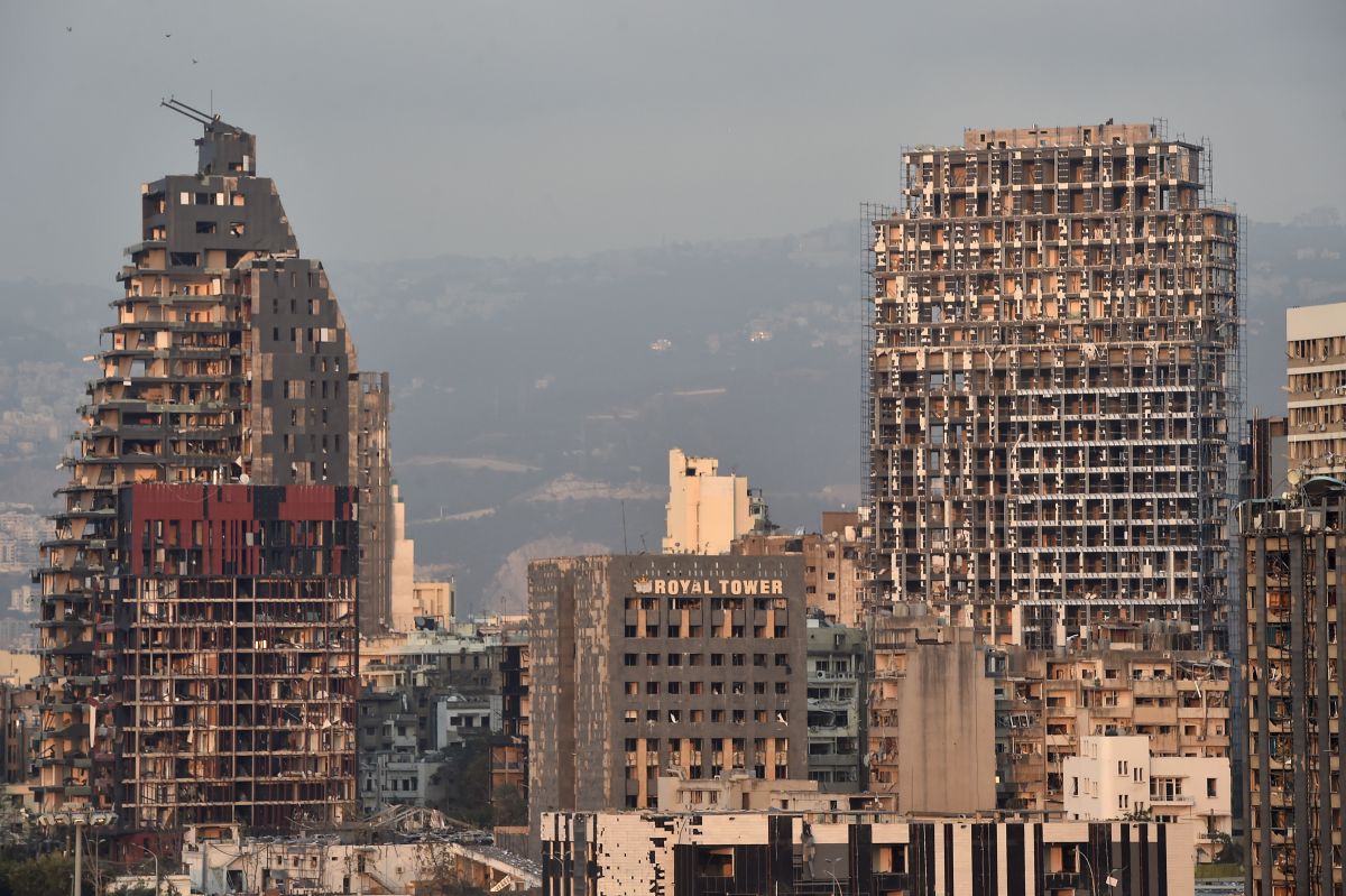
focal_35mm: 175
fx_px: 6540
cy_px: 448
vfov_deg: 7.8
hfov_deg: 11.8
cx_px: 673
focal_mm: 175
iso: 800
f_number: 9
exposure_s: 1/320
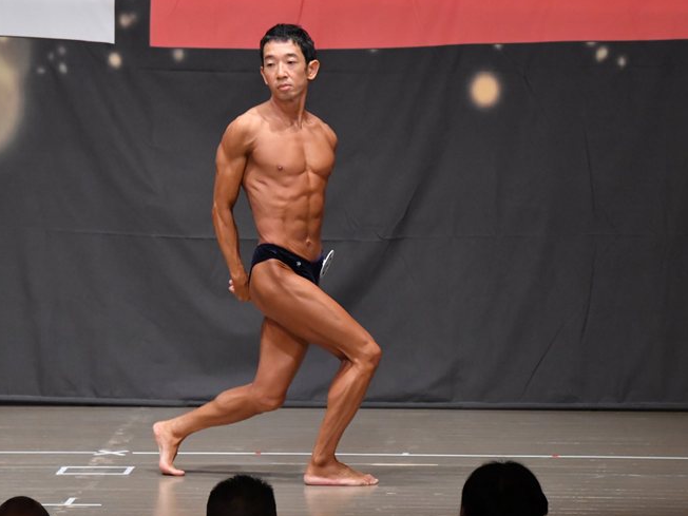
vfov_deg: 5.4
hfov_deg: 7.2
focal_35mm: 274
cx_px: 298
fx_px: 5446
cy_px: 262
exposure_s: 1/400
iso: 6400
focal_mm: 160
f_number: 5.6
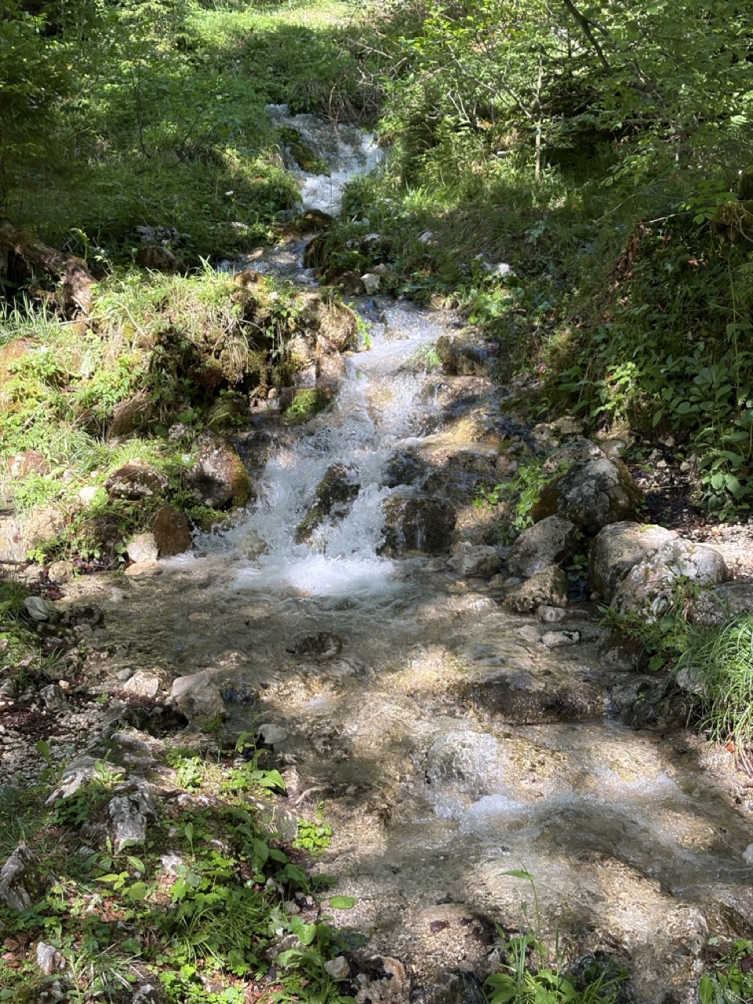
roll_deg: +1.7
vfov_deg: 36.8
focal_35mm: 52
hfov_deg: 28.0
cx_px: 376
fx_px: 1508
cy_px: 502
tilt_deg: -9.9
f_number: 1.6
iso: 32
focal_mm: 5.96
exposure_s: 1/233
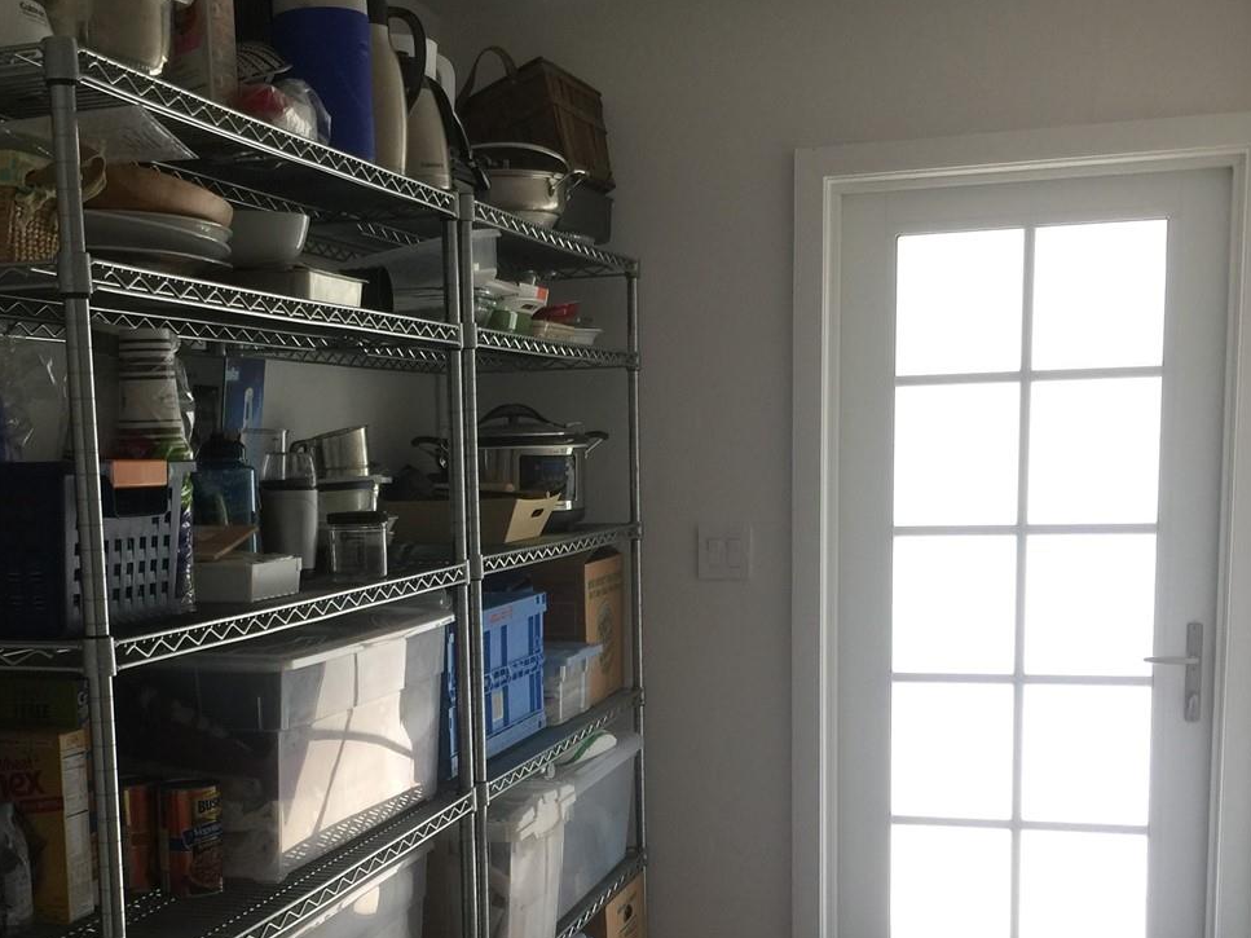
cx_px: 492
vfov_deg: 29.7
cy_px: 728
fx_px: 1734
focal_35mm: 48
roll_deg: +0.4
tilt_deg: -11.2
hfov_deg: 39.5
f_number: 2.2
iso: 32
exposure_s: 1/30
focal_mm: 4.15
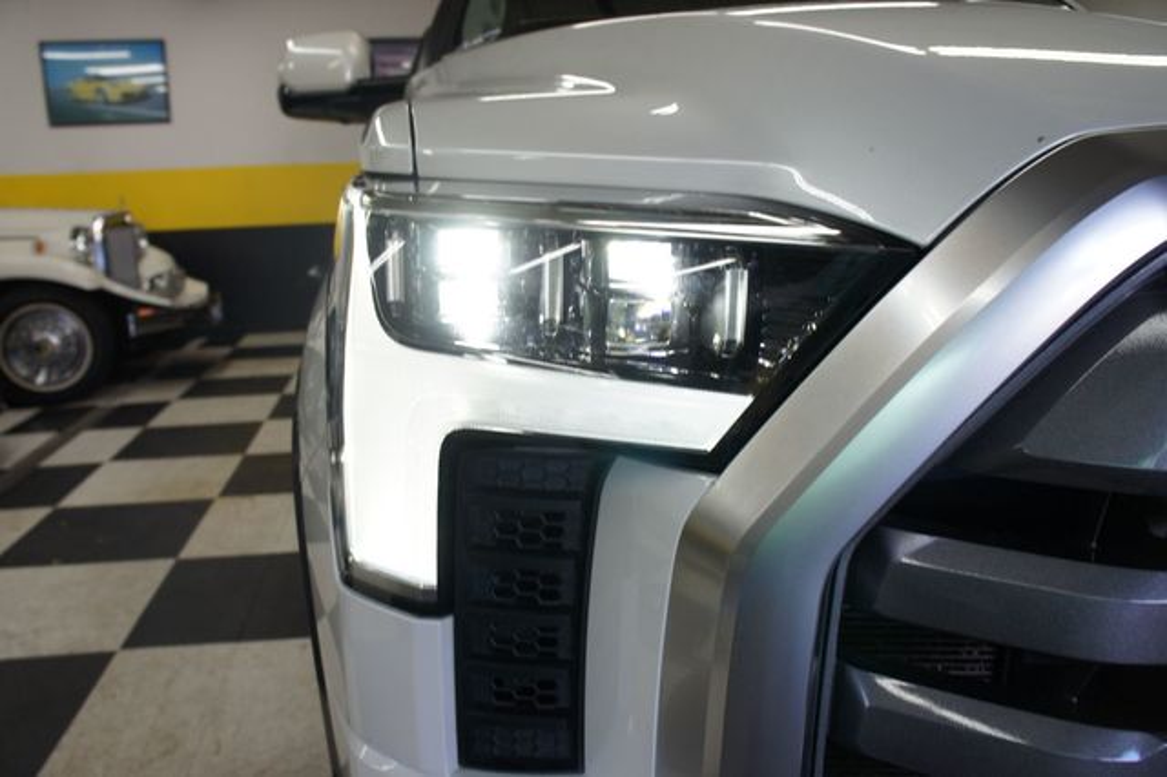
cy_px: 388
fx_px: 875
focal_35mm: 27
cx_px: 584
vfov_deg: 47.9
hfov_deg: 67.4
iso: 200
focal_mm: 18
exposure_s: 1/50
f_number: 4.5
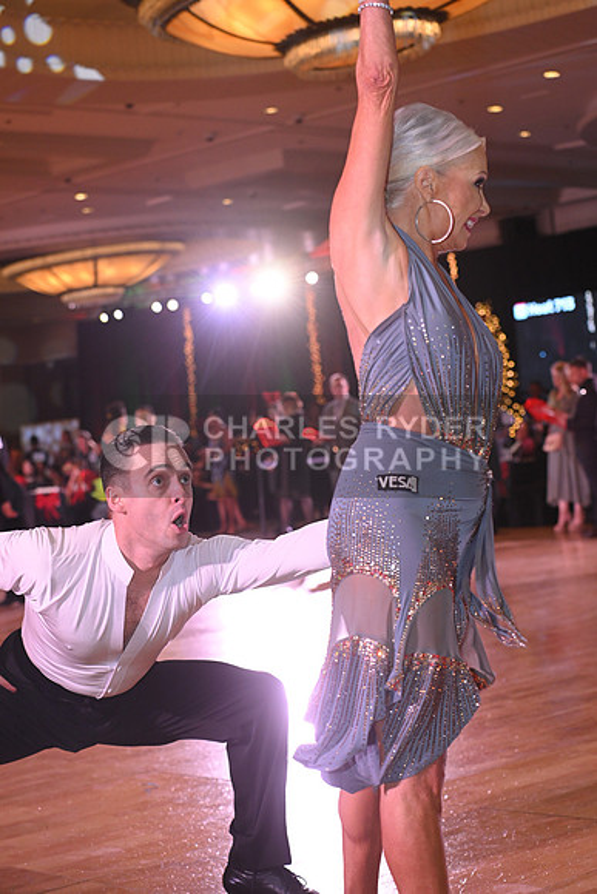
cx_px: 298
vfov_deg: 28.8
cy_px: 447
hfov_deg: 19.5
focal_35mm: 70
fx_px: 1740
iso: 2000
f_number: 5
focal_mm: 70
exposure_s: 1/200
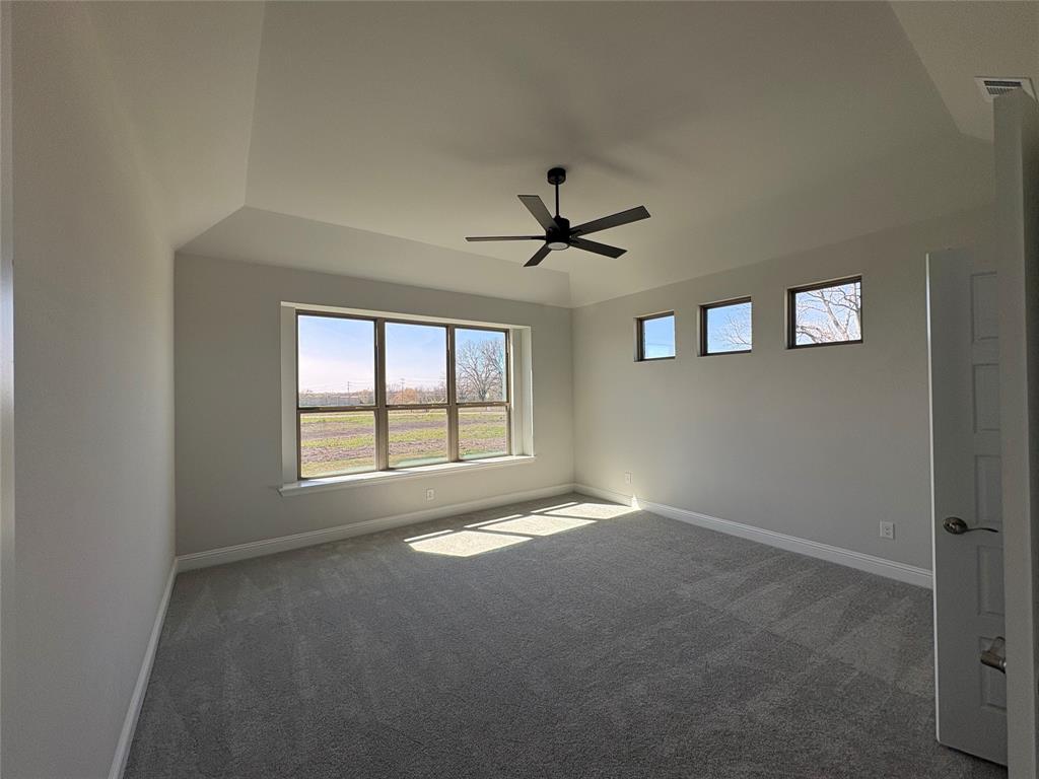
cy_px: 390
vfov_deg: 85.7
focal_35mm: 14
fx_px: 420
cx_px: 520
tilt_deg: +1.0
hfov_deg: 102.1
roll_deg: +0.9
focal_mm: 2.22
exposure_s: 1/522
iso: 40
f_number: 2.2
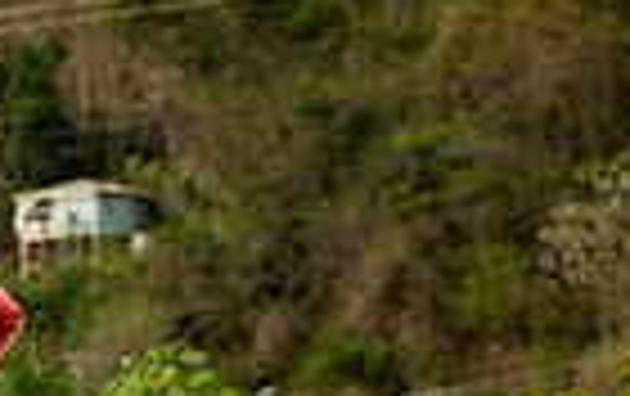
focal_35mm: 229
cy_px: 932
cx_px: 32
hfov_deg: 9.1
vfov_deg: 5.6
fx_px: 3938
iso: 80
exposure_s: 1/250
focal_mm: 70
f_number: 6.3
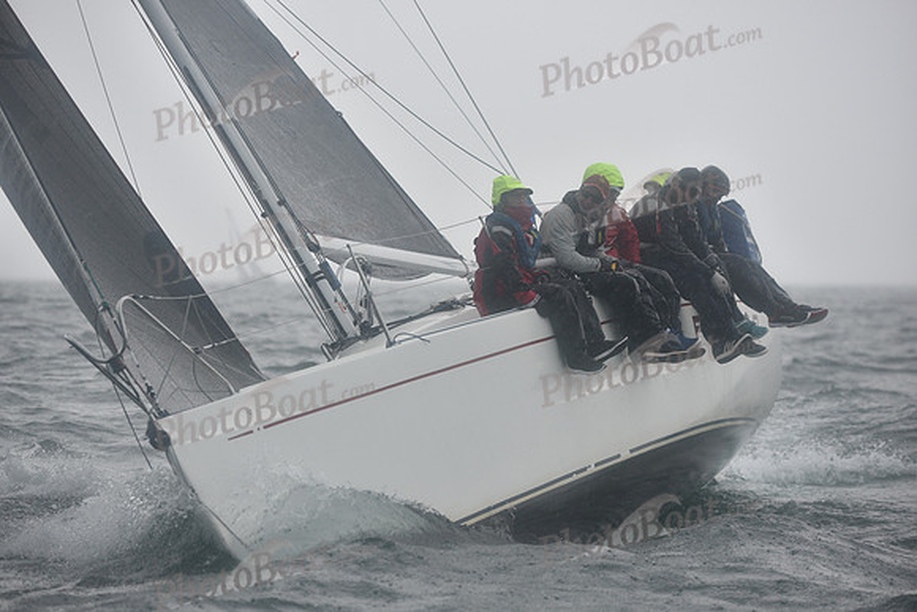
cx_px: 458
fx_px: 3567
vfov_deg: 9.8
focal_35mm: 140
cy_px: 306
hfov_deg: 14.7
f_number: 3.5
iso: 400
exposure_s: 1/640
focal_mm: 140
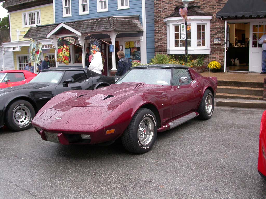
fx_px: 292
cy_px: 100
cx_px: 133
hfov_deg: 49.0
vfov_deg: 37.7
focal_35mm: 38
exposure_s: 1/74.9
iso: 100
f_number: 3.3
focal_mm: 7.85
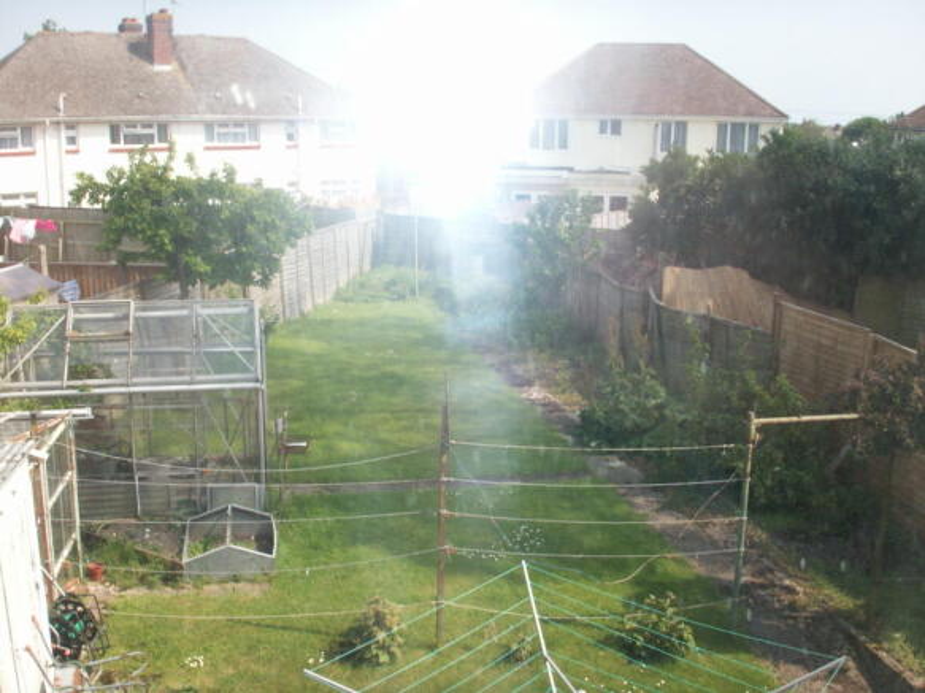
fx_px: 989
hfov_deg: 50.1
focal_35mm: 37
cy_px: 346
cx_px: 462
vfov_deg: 38.7
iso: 80
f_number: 7.1
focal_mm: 7.7
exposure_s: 1/200
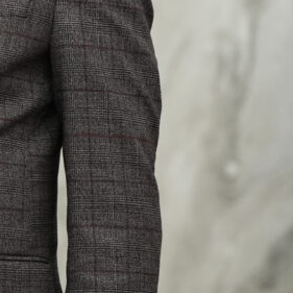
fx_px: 4357
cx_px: -91
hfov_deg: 3.8
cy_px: -196
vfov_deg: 3.8
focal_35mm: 455
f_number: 2.8
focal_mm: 98
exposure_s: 1/320
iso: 3200
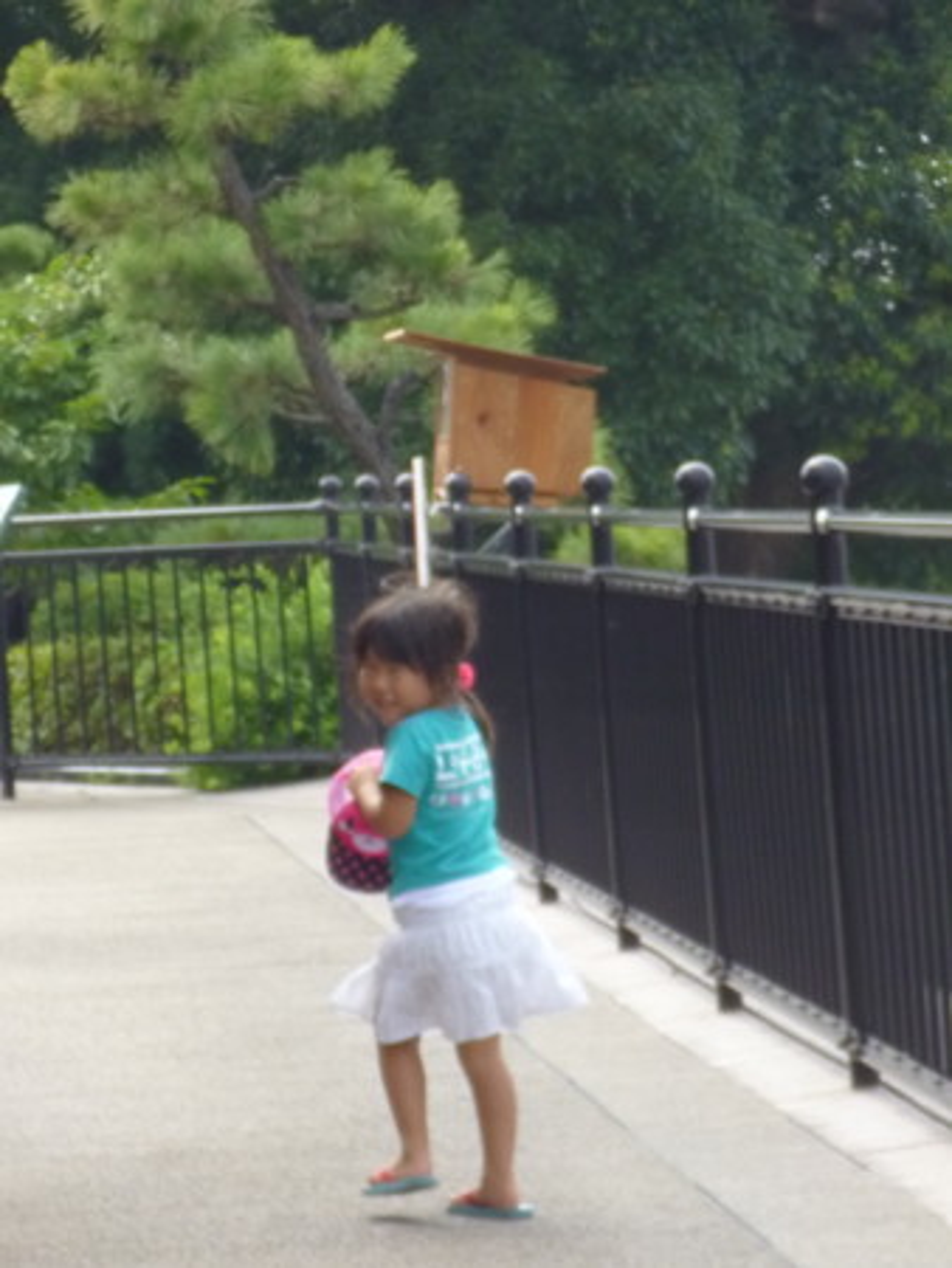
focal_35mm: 195
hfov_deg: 7.6
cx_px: 476
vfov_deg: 10.1
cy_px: 634
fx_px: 7144
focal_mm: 21.5
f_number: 6.4
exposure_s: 1/125
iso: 160
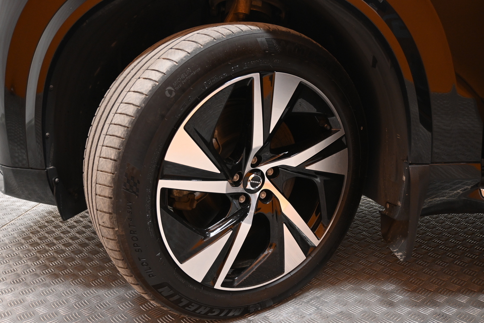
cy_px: 162
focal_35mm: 32
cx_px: 242
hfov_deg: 59.5
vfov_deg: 41.7
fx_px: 423
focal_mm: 21
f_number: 4
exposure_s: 1/30
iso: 1250
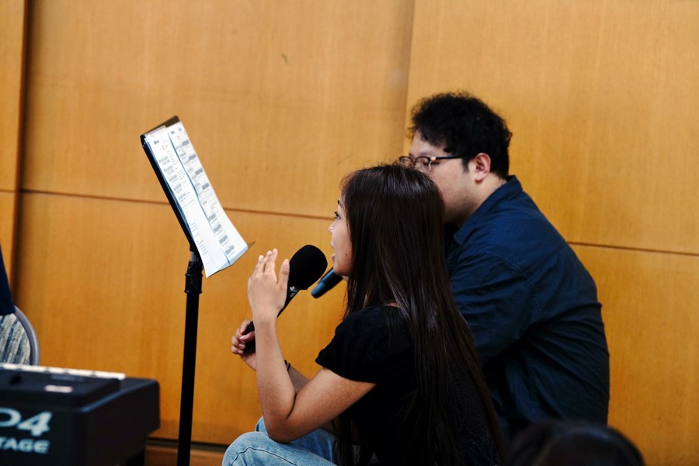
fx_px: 2485
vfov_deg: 10.7
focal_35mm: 128
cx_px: 350
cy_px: 233
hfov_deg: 16.0
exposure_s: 1/160
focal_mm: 128
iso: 2000
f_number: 4.5
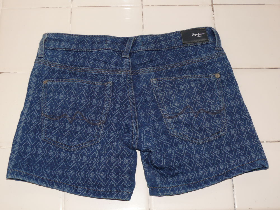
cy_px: 105
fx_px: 396
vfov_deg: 29.7
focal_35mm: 49
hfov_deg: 38.9
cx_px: 140
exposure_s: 1/30
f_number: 3.2
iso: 100
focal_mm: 9.5
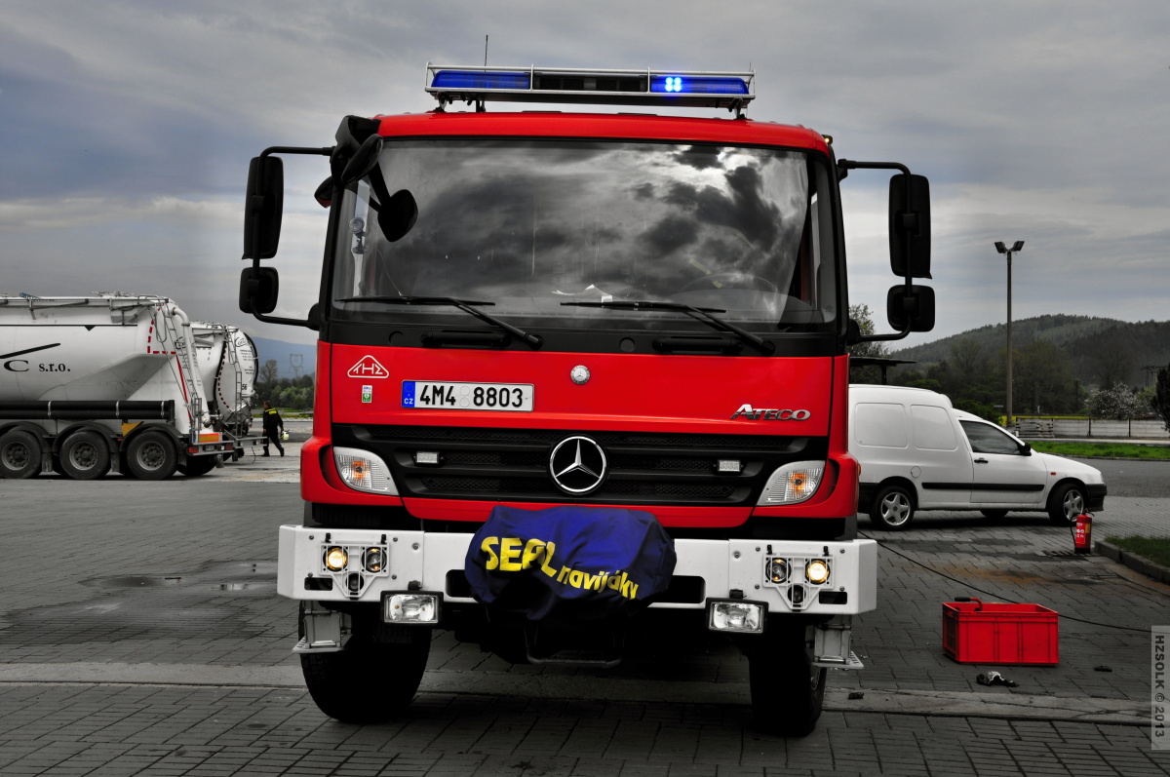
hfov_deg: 45.0
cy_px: 388
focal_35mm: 44
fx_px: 1412
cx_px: 585
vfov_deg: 30.8
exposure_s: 1/160
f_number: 13
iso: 200
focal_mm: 29
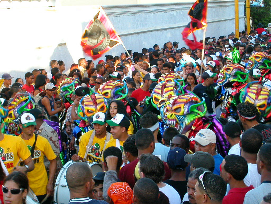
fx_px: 767
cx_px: 136
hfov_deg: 20.0
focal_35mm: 98
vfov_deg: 15.1
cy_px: 102
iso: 100
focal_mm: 14.9
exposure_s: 1/44.8
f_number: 4.6
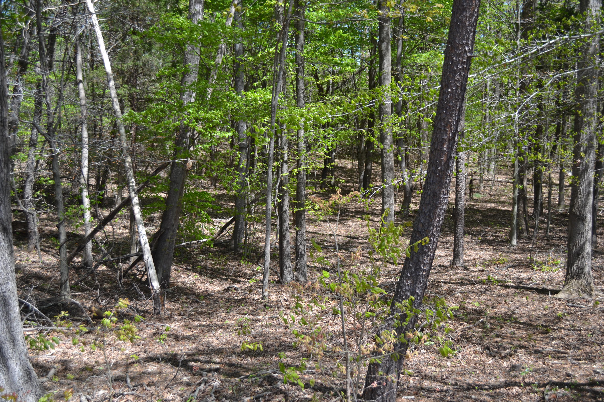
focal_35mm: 39
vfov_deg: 34.2
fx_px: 654
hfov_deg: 49.6
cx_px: 302
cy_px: 201
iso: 100
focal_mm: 26
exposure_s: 1/250
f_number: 4.5
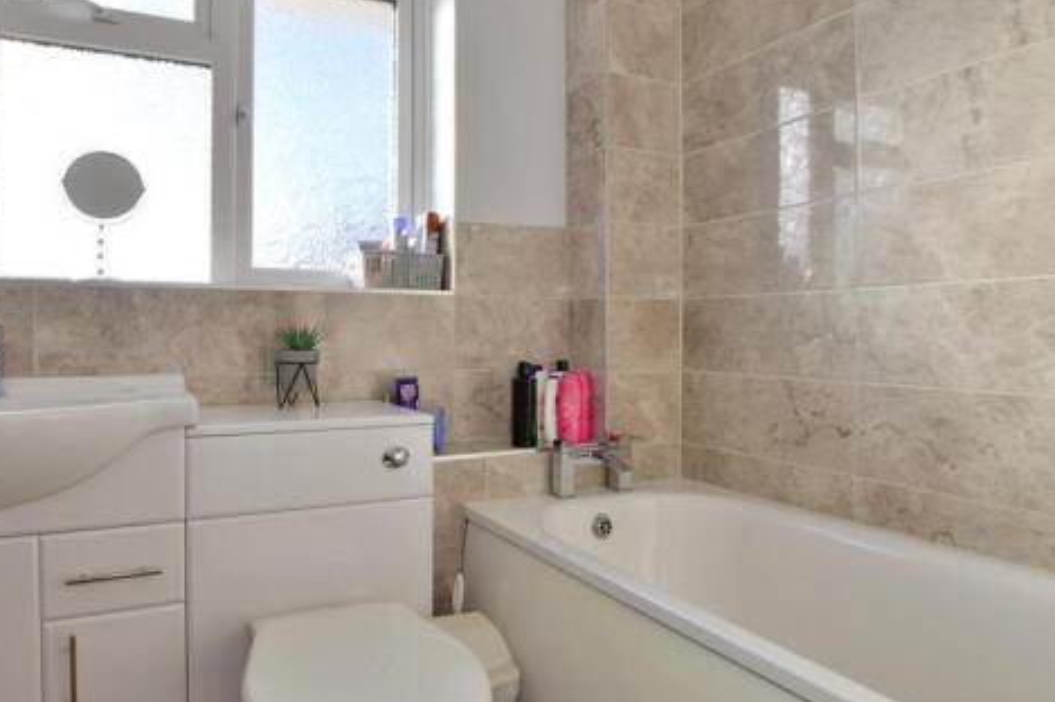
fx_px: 615
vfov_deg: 59.4
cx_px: 400
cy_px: 336
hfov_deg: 79.9
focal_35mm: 21
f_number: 11
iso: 400
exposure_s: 1/50
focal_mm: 10
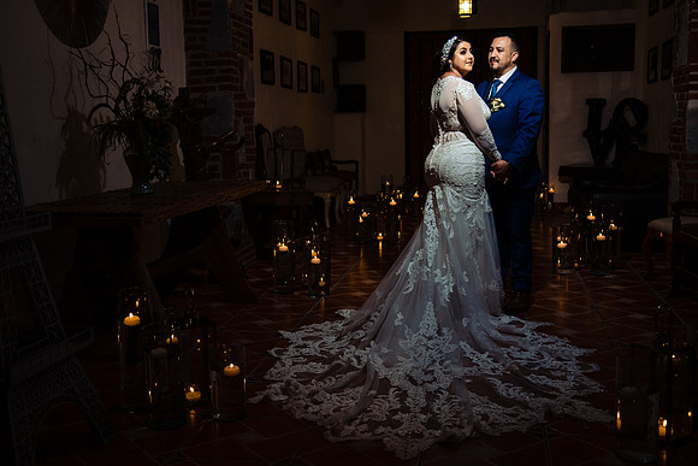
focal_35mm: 43
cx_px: 349
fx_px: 828
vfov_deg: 31.4
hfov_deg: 45.7
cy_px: 204
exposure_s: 1/160
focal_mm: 38
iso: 640
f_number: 4.5
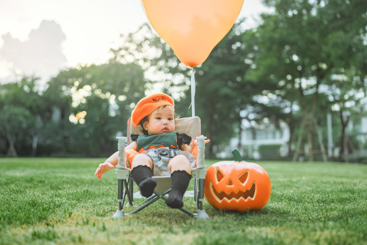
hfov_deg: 54.4
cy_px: 122
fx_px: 357
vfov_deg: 37.9
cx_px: 184
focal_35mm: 35
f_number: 1.8
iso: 200
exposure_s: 1/250
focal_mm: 35
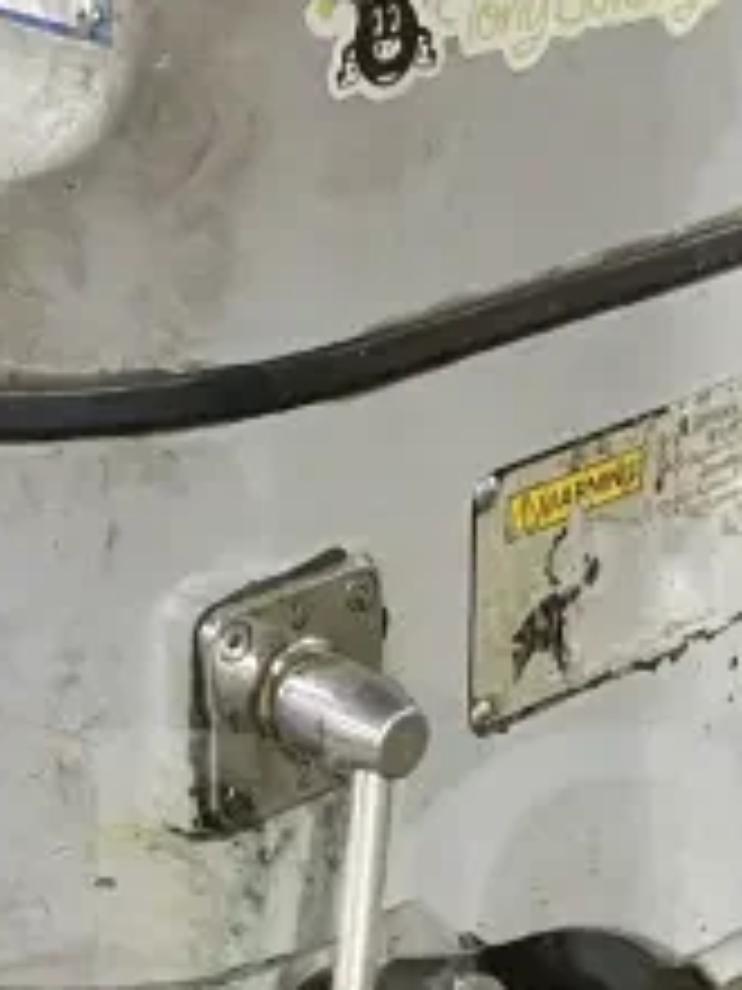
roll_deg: +2.7
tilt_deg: -31.2
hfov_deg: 15.4
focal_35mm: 96
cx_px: 481
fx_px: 2744
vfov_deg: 19.6
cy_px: 1087
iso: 400
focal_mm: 4.2
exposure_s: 1/60
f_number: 1.6
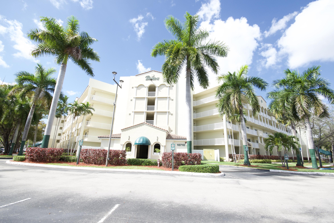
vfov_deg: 77.3
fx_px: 139
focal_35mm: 15
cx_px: 167
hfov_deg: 100.4
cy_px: 112
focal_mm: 10
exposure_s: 1/160
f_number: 8
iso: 200
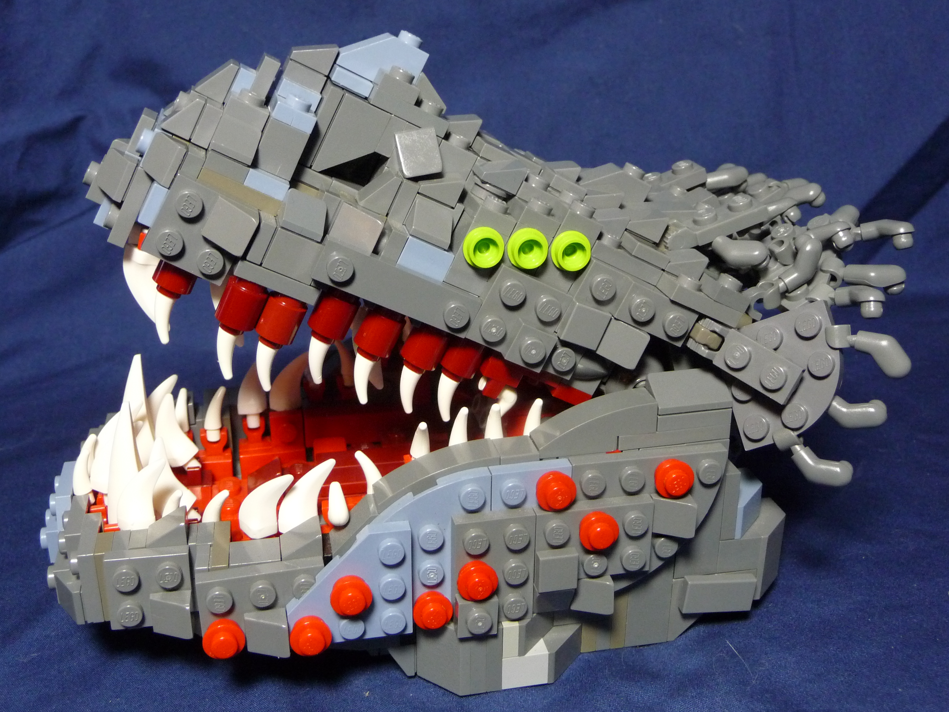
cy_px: 356
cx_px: 474
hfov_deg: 46.8
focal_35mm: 40
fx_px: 1097
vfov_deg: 36.0
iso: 400
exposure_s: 1/30
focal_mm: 6.7
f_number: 3.9
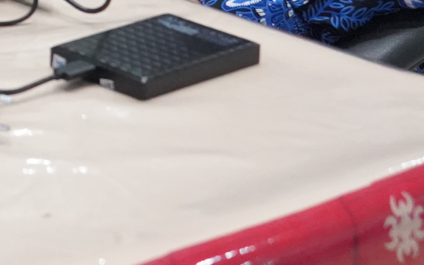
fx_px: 1987
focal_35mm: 172
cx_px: -334
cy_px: -271
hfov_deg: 11.3
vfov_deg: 7.3
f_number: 5
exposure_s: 1/160
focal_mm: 38
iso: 8000
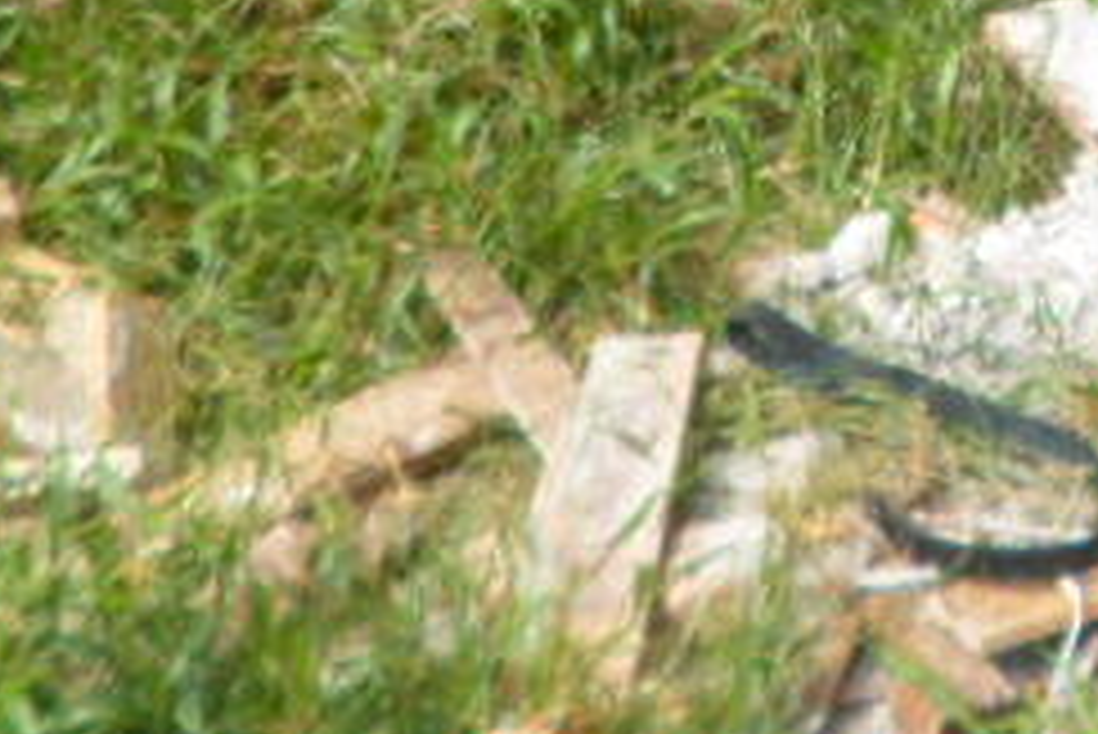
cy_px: -892
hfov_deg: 18.2
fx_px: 3326
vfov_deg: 11.0
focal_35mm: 109
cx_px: 1161
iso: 80
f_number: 2.5
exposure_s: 1/750
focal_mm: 4.5
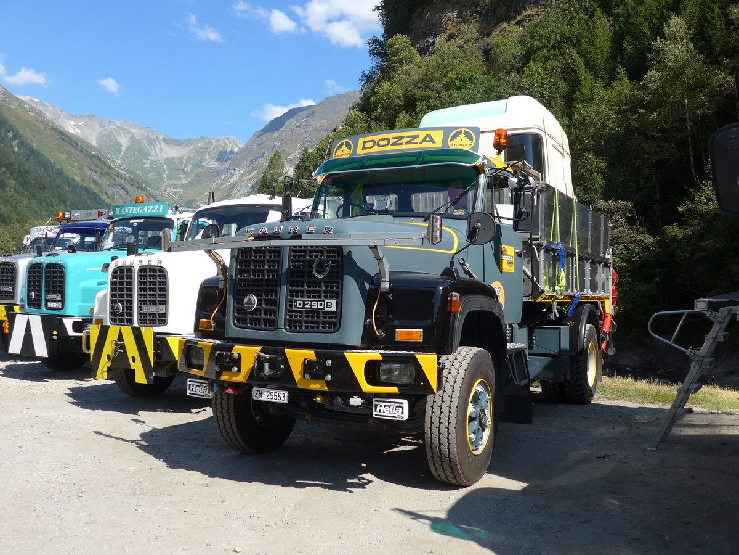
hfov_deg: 54.0
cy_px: 278
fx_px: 726
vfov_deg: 41.8
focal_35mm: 34
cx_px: 370
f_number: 2.8
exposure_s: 1/1000
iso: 80
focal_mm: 7
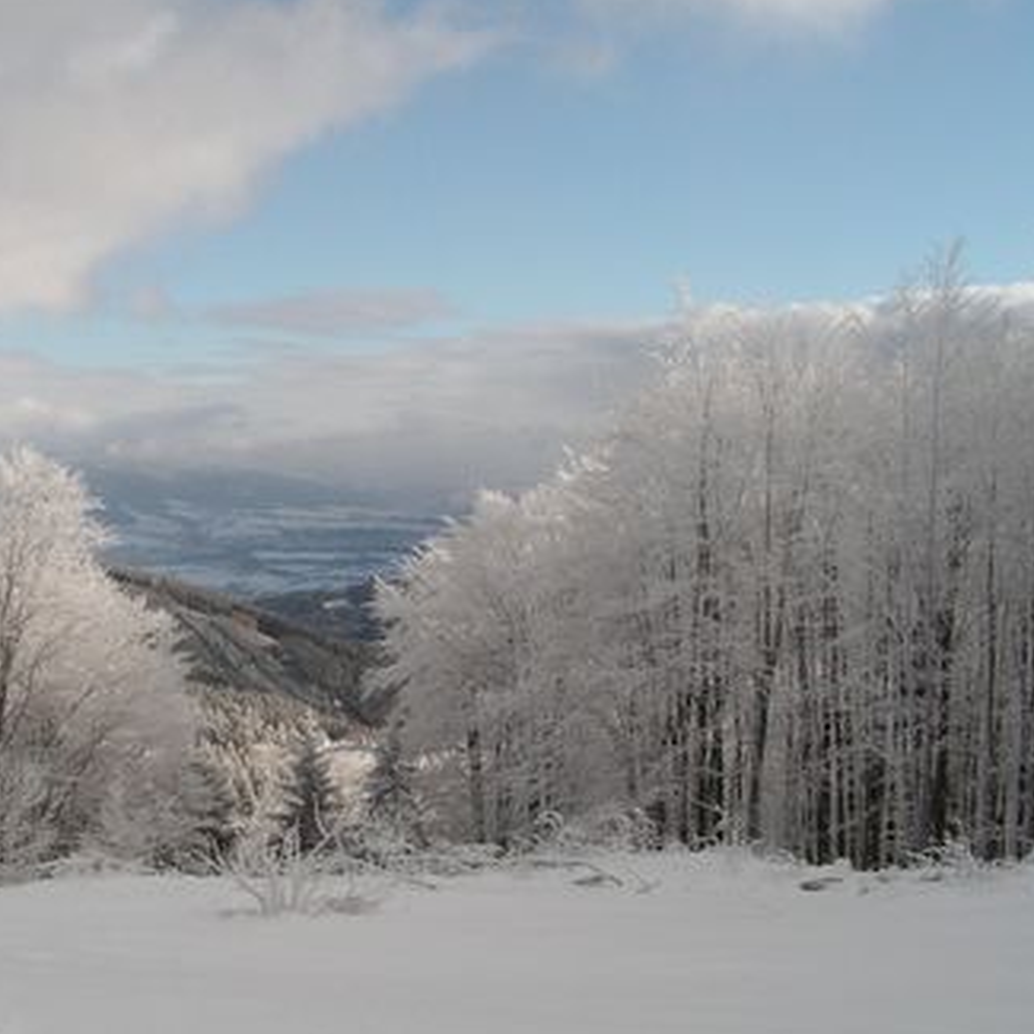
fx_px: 1487
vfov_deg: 38.3
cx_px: 388
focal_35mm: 44
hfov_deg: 38.1
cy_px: 517
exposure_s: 1/500
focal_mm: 6
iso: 100
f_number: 8
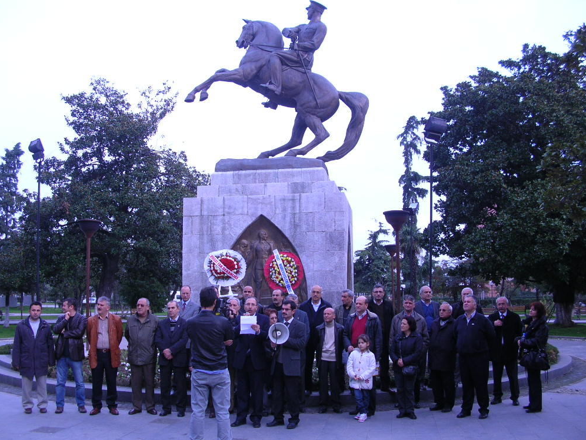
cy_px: 216
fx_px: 609
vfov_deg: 39.7
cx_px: 290
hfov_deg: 51.4
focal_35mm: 36
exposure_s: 1/310
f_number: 2.8
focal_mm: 5.8
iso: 50
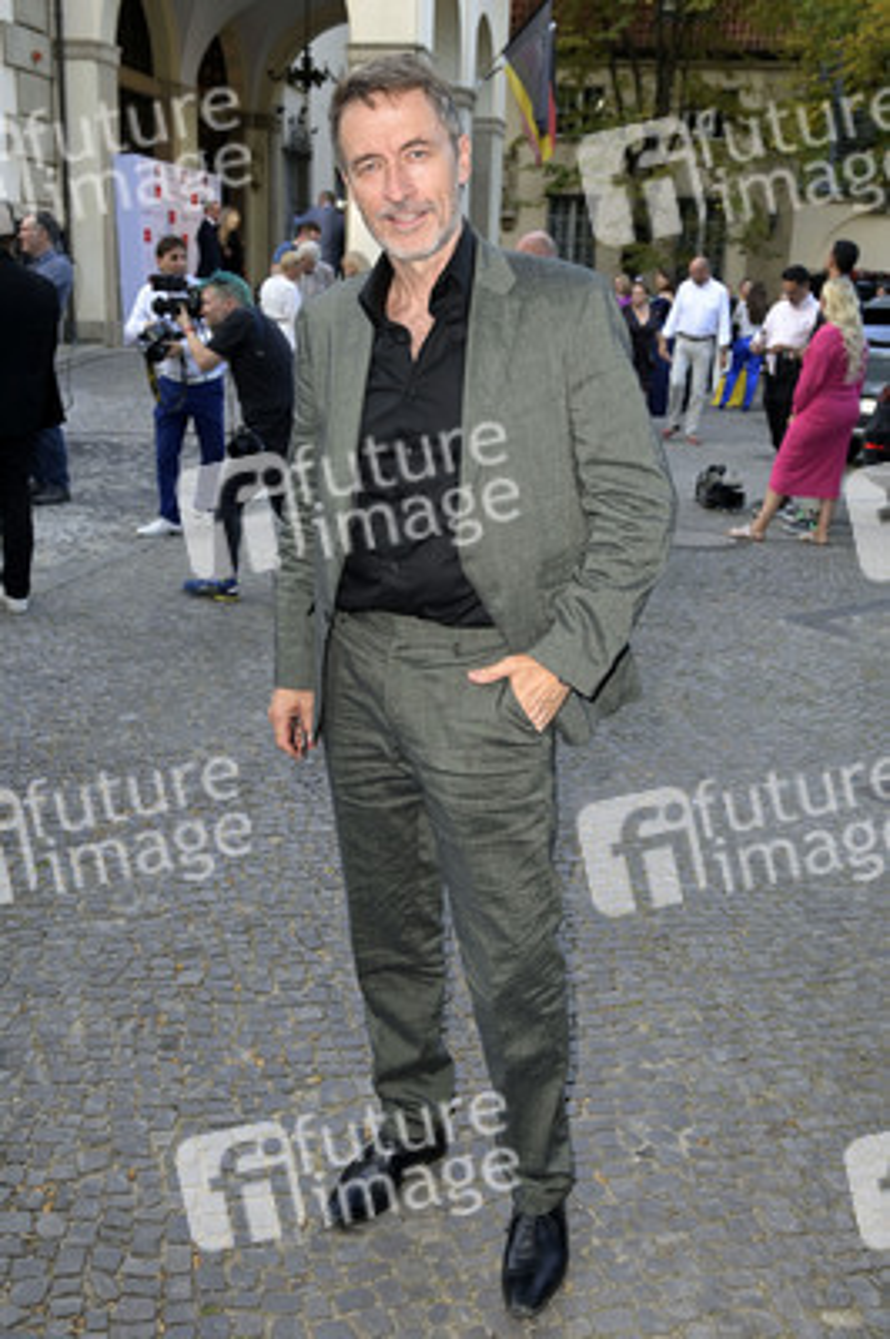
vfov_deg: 55.8
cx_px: 445
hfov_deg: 38.8
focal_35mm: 34
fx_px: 1263
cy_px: 670
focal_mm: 34
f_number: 5.6
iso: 1250
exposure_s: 1/125
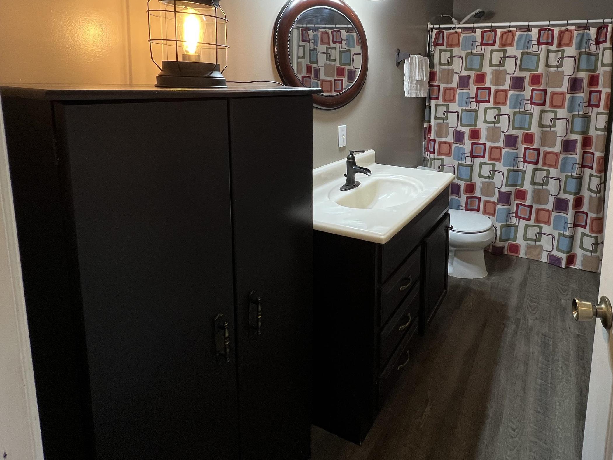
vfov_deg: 65.4
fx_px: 336
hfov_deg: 81.4
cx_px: 415
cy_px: 128
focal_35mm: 19
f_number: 1.8
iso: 200
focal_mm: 1.57
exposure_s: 1/60
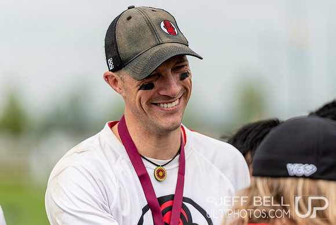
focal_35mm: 300
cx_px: 168
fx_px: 2801
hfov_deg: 6.9
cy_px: 112
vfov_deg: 4.6
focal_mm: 200
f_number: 2.8
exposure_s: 1/1250
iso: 100
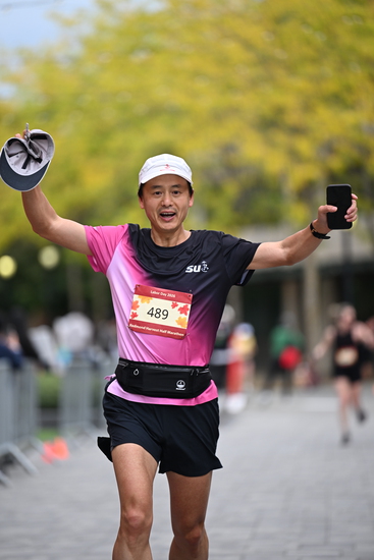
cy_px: 280
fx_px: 3037
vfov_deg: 10.5
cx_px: 187
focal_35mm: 195
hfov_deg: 7.0
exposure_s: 1/2000
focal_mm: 195
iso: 640
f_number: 2.8
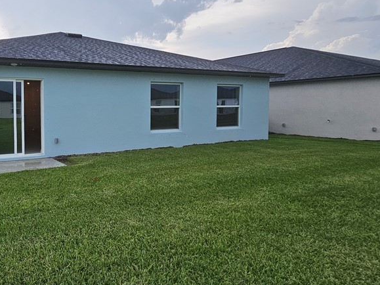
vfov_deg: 58.7
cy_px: 124
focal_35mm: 23
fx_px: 252
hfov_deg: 63.8
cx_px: 50
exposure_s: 1/1276
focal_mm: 2.2
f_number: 2.2
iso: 50
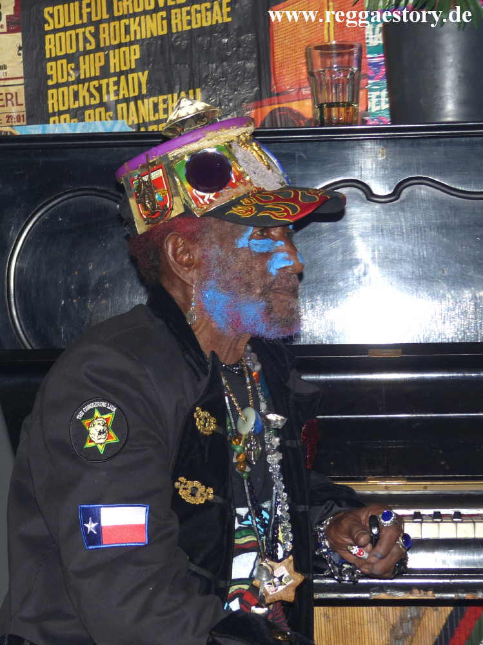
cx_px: 242
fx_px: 1341
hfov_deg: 20.4
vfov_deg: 27.0
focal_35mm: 72
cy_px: 322
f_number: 2.8
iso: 100
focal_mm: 13
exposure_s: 1/60
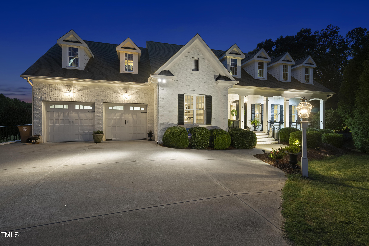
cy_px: 123
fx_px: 164
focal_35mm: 16
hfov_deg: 96.7
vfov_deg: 73.8
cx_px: 184
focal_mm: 16
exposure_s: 2.5
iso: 400
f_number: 7.1
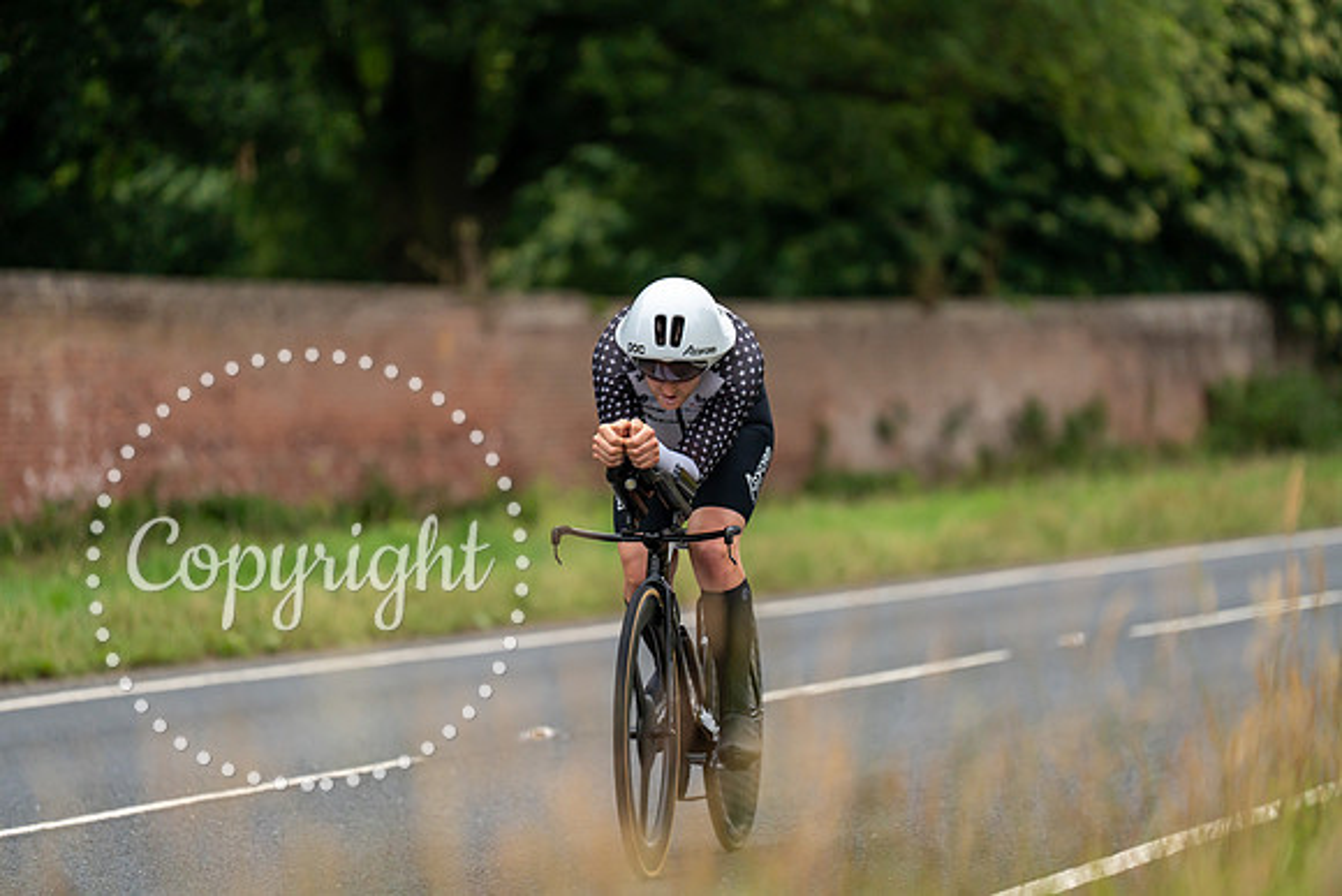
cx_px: 671
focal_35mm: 180
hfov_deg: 11.4
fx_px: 6711
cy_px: 448
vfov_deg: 7.6
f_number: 2.8
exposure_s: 1/800
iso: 1000
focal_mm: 180
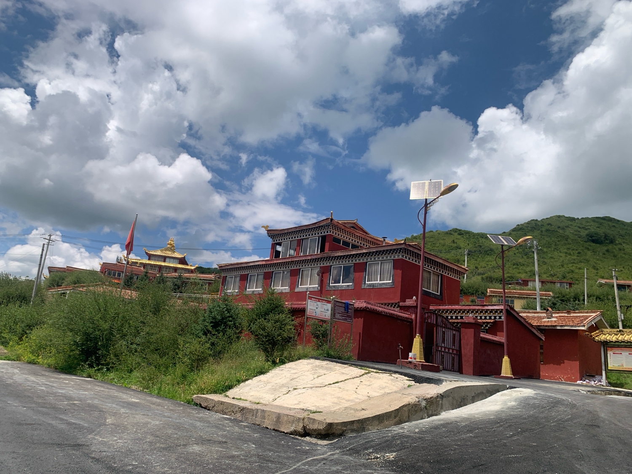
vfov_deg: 53.1
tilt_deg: +15.4
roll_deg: -7.8
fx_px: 475
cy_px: 237
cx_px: 316
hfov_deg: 67.3
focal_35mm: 26
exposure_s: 1/4464
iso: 25
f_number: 1.8
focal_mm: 4.25
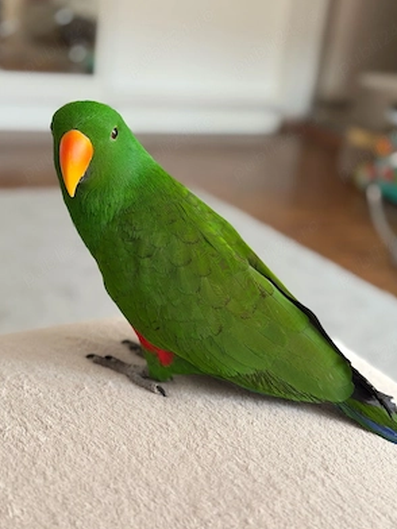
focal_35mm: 49
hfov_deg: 29.7
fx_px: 749
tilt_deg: -21.1
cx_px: 197
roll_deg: -8.4
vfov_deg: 38.9
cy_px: 269
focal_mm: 6.76
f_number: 1.78
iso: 200
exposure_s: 1/60
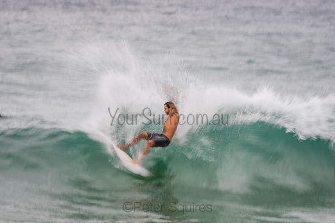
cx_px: 168
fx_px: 4654
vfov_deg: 2.8
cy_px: 112
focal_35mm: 500
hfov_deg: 4.1
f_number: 11
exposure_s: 1/20
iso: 64
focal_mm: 500
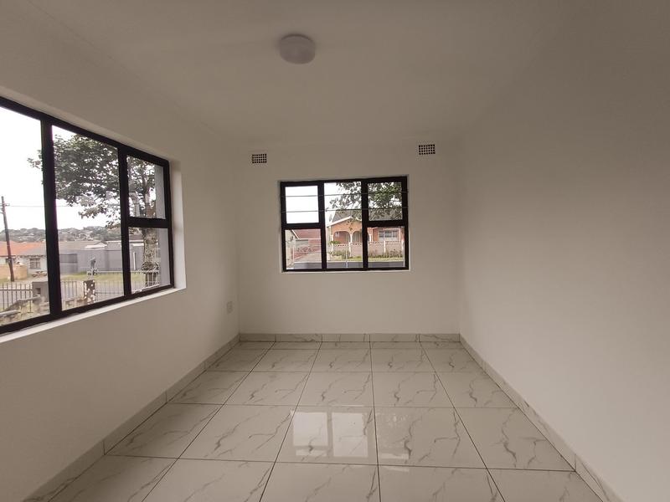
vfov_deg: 78.1
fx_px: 310
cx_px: 335
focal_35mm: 16
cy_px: 251
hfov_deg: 94.5
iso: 64
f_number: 2.2
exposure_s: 1/100
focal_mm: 1.64
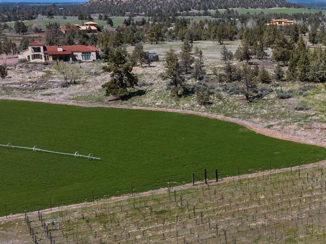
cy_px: 173
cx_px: 341
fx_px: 621
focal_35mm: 66
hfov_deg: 27.4
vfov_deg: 22.1
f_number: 11
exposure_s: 1/100
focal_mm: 12.29
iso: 400
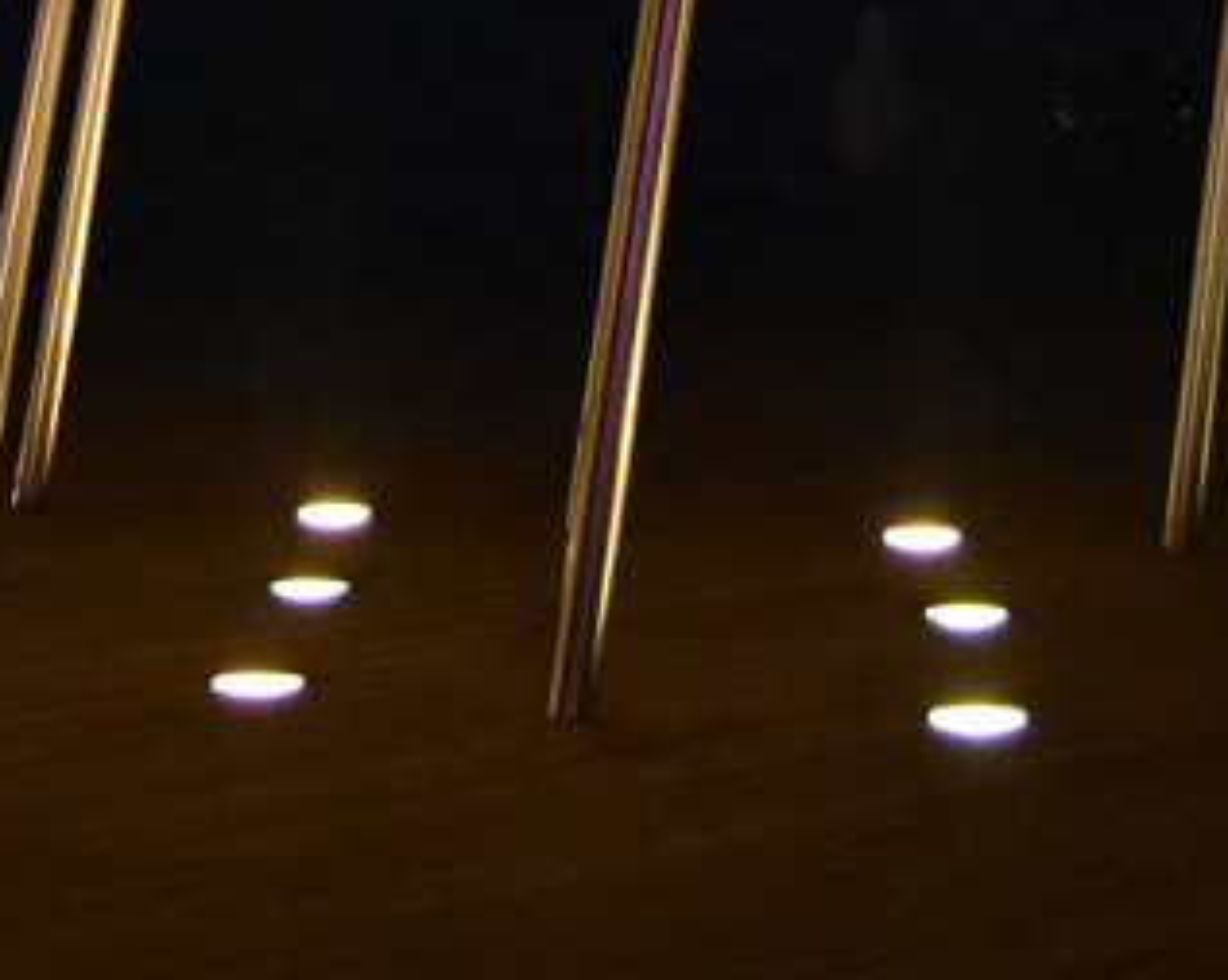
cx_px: 413
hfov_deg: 15.0
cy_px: -1995
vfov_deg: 9.4
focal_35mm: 128
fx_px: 4648
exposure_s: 1/60
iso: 4500
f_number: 3.5
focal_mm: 18
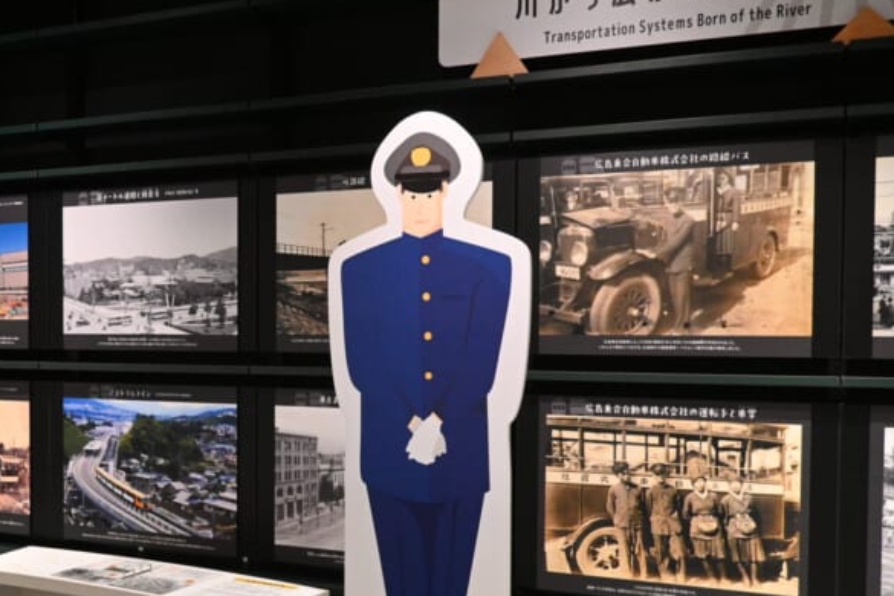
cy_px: 364
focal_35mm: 41
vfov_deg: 32.5
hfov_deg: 46.6
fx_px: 1018
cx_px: 290
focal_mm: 16
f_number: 3.5
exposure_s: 1/100
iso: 3200
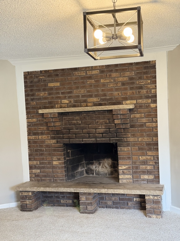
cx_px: 90
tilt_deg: -2.2
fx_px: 333
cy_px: 120
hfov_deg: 30.3
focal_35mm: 48
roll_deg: +2.0
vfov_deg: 39.7
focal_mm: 6.76
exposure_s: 1/60
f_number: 1.78
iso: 125
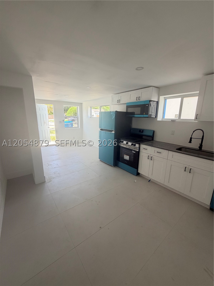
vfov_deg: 102.1
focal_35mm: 14
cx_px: 107
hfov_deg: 85.7
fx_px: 115
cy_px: 143
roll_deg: -1.8
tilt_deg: -13.9
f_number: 2.2
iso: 80
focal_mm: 2.22
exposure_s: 1/121
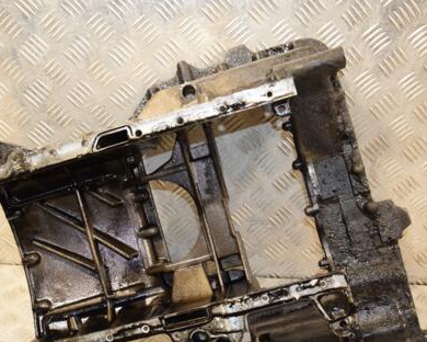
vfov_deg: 29.0
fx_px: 657
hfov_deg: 35.8
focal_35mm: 52
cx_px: 165
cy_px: 217
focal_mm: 24
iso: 800
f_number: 5
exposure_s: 1/125
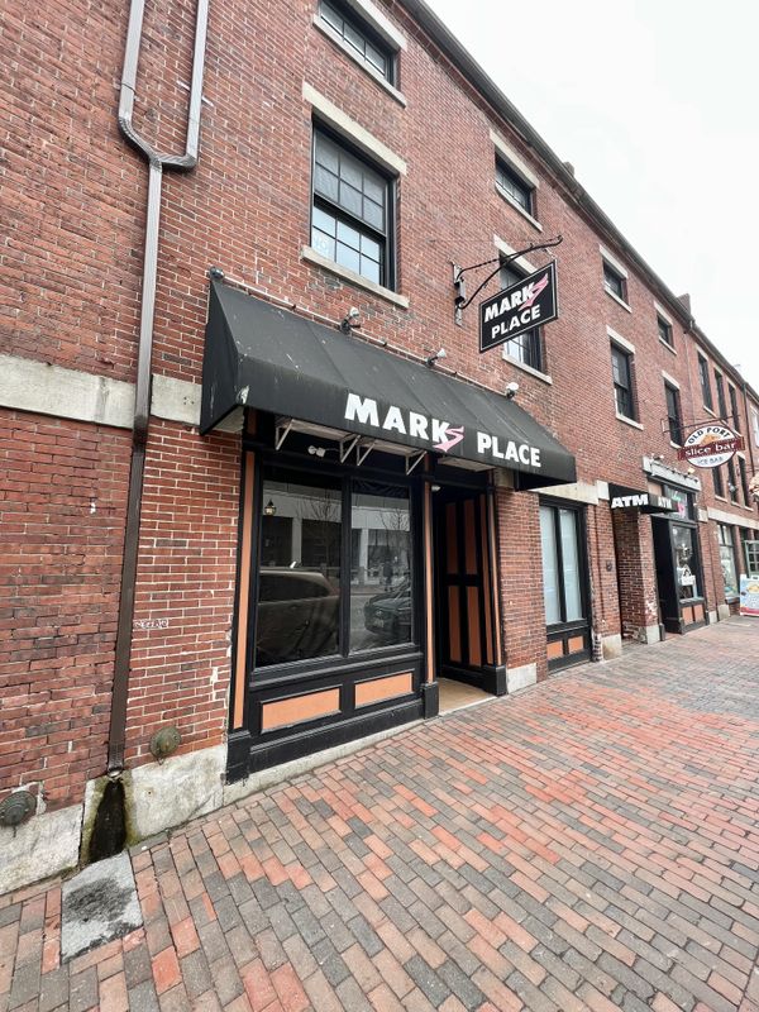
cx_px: 380
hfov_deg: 89.9
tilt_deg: +8.8
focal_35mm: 13
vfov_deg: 106.2
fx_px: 380
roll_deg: +0.7
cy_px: 506
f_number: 1.8
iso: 32
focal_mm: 1.57
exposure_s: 1/163
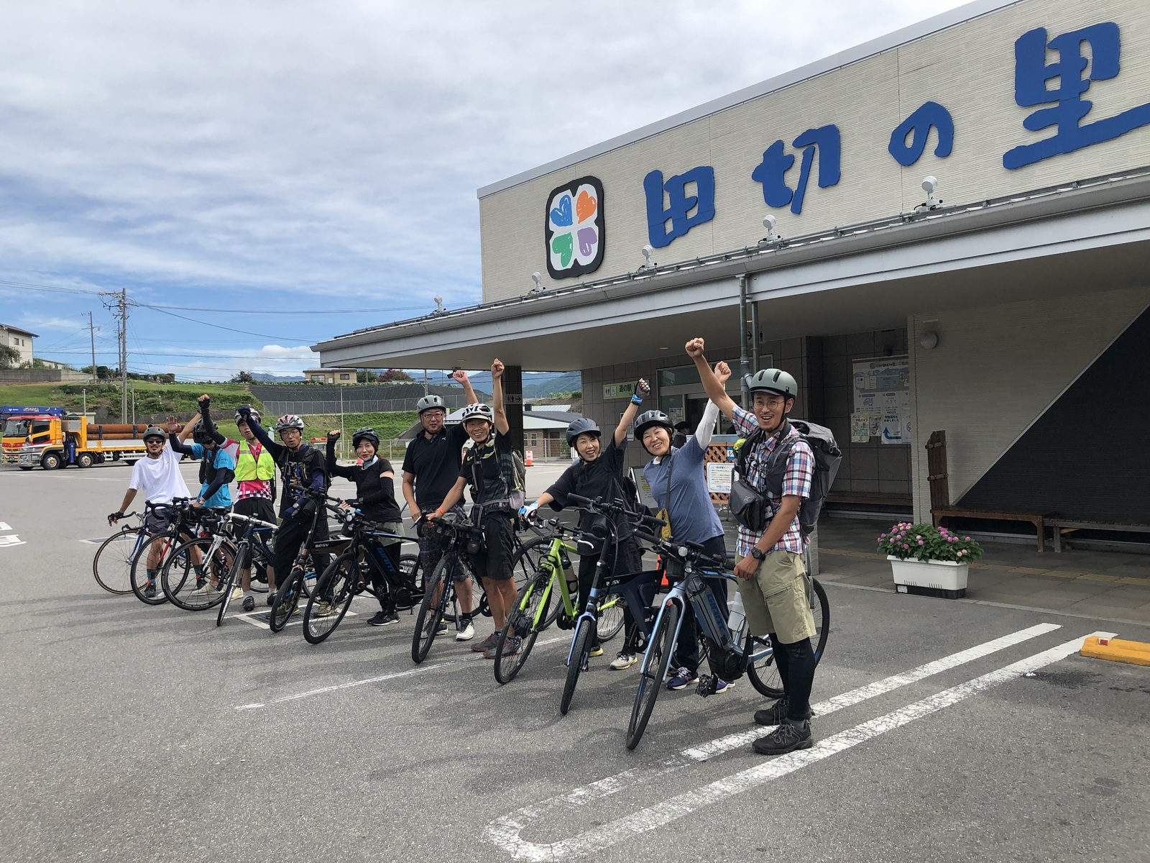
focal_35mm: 28
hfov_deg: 63.4
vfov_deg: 49.7
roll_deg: +1.1
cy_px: 432
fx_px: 930
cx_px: 575
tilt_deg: +2.3
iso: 20
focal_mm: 3.99
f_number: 1.8
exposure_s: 1/1779
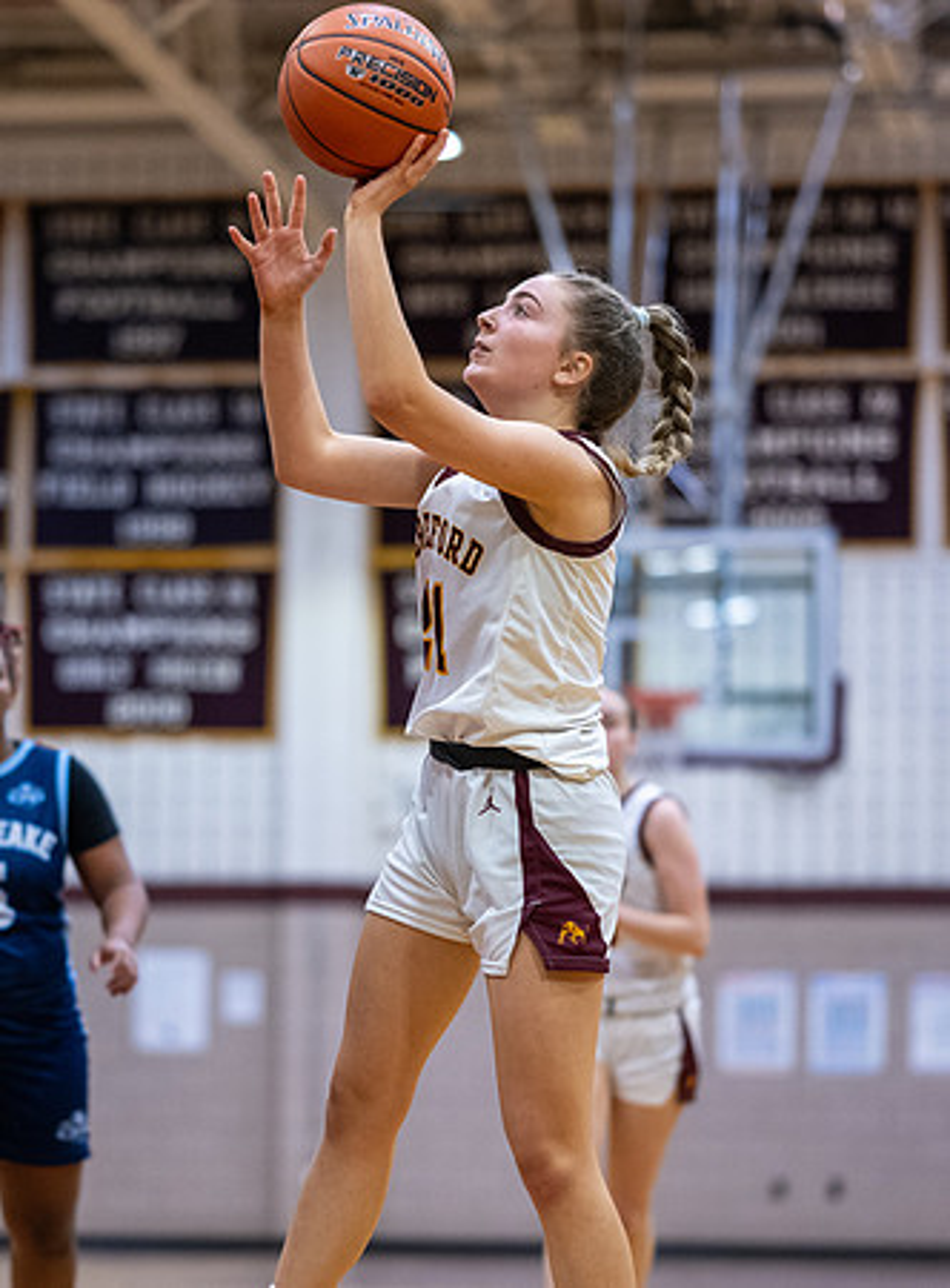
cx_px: 326
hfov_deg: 9.8
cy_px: 757
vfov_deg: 13.3
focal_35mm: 150
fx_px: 5538
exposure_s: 1/1250
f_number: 1.8
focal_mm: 85
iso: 2000
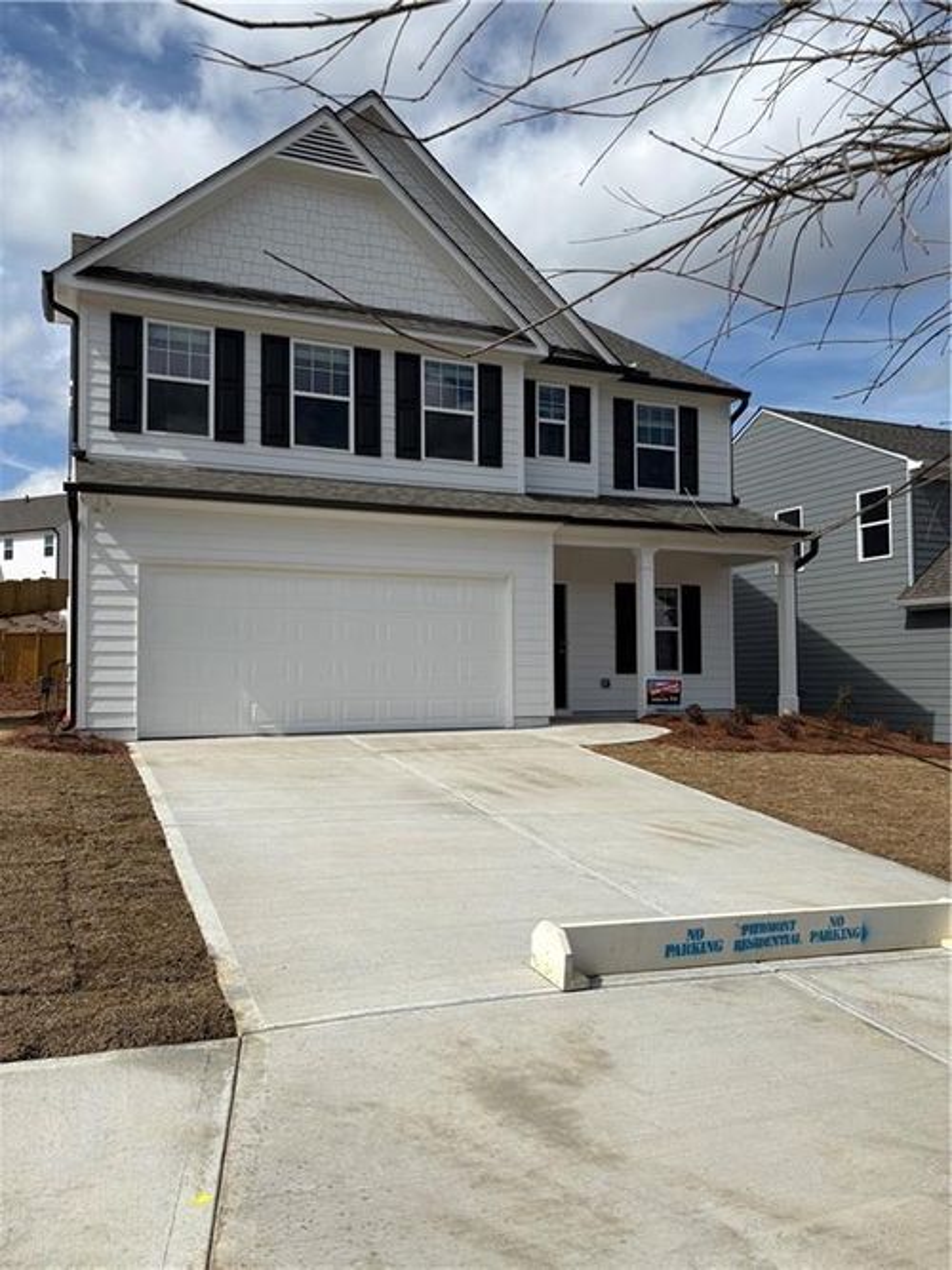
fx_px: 954
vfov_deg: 67.3
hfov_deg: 53.0
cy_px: 635
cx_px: 476
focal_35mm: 26
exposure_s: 1/6329
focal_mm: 5.96
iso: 50
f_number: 1.6
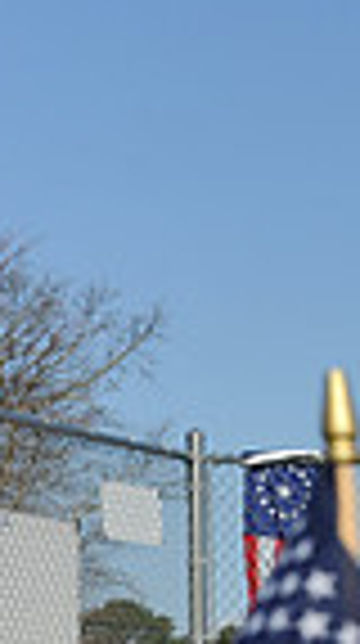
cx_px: 1287
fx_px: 3988
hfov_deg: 4.8
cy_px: 689
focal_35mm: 234
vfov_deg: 9.1
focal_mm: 55
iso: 400
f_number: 8
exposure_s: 1/1000
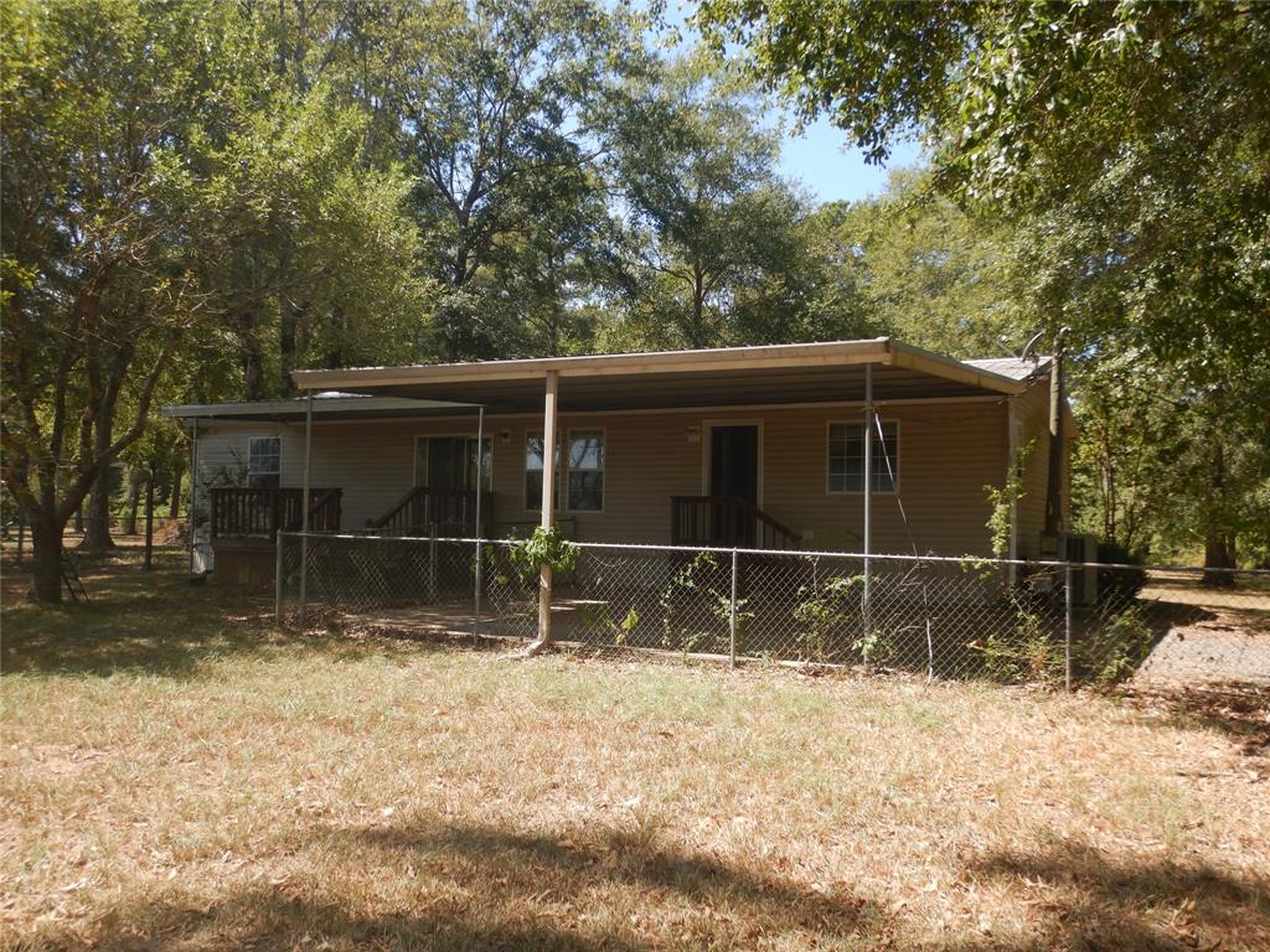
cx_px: 635
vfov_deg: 45.4
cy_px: 476
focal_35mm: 31
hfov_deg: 58.4
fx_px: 1137
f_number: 4.2
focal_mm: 5.6
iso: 125
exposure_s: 1/400
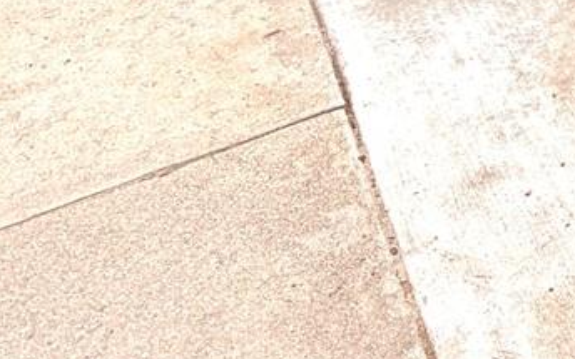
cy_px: -514
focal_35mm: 69
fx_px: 1081
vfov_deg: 13.5
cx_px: 1040
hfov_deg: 20.6
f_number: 2.2
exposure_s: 1/502
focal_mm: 2.22
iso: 64
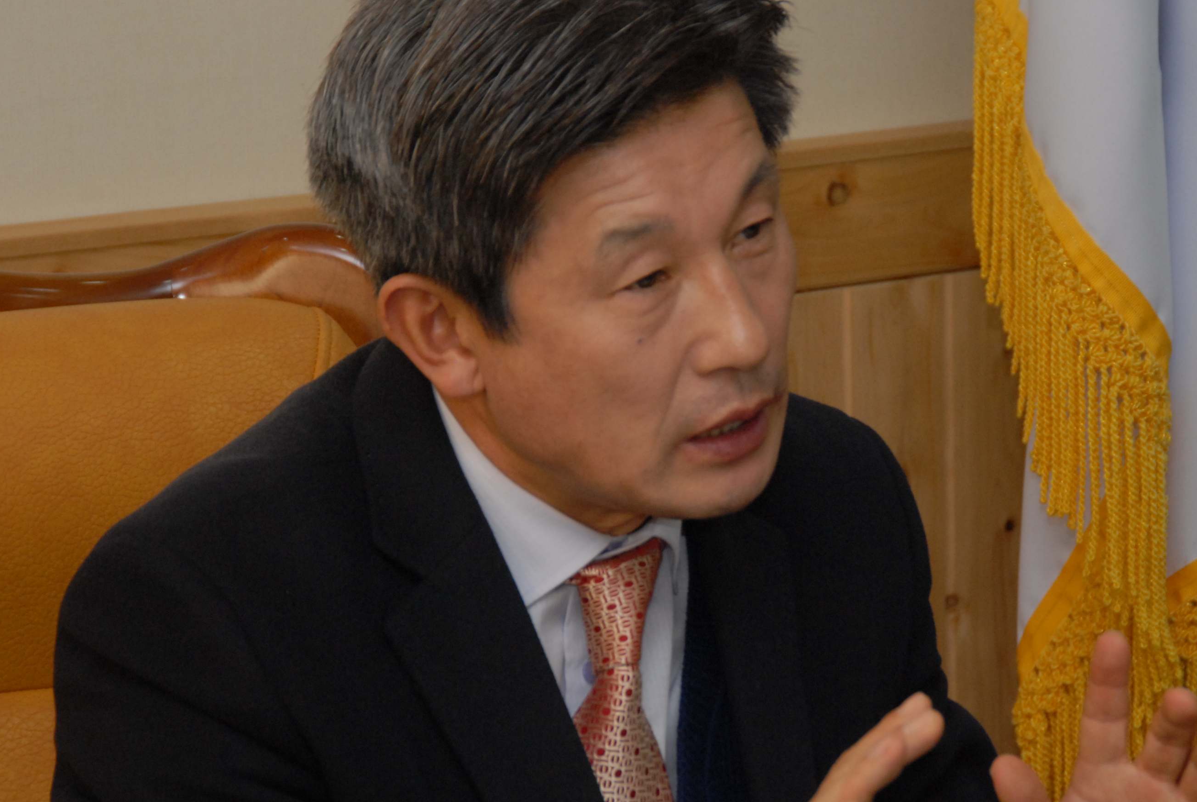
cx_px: 774
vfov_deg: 5.5
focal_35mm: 249
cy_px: 468
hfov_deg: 8.3
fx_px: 8290
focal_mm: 112
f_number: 7.1
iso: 500
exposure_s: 1/60
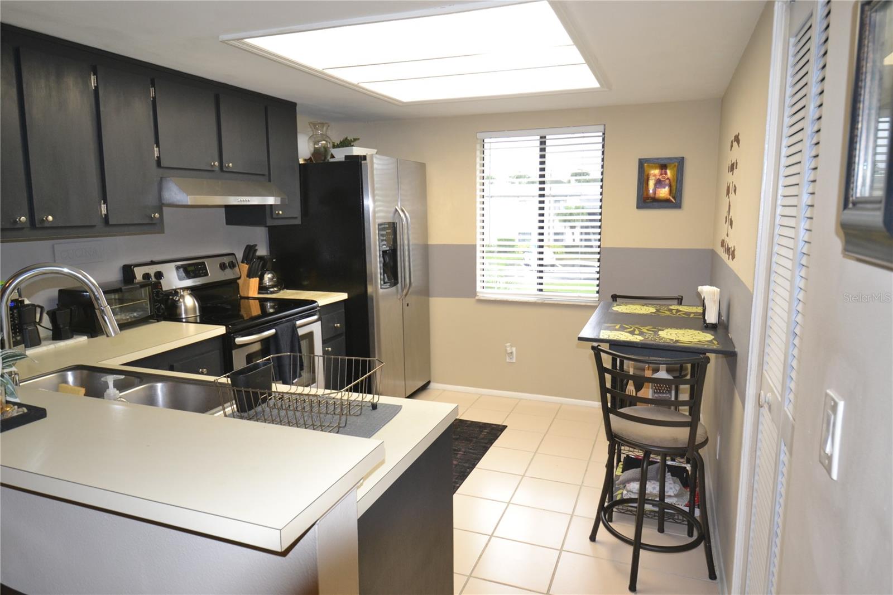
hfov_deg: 77.3
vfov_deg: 56.1
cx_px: 446
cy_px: 298
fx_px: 558
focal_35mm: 22
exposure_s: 1/60
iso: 560
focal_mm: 15
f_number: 4
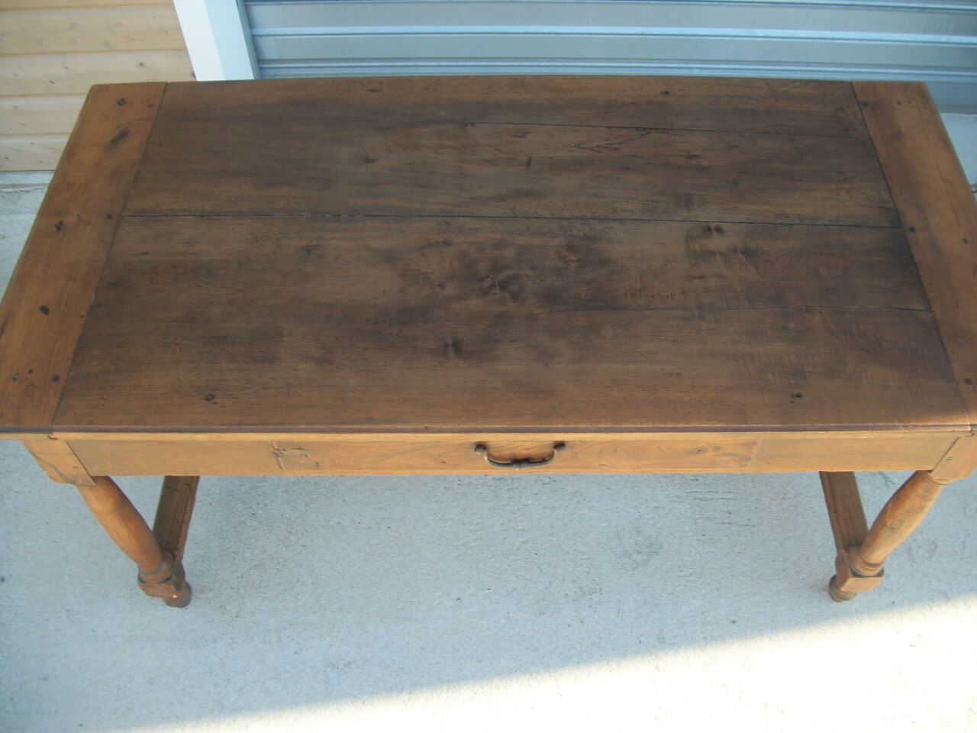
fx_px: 903
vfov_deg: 44.2
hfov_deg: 56.8
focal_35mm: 32
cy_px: 366
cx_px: 488
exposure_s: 1/160
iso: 80
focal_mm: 5.7
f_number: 2.9
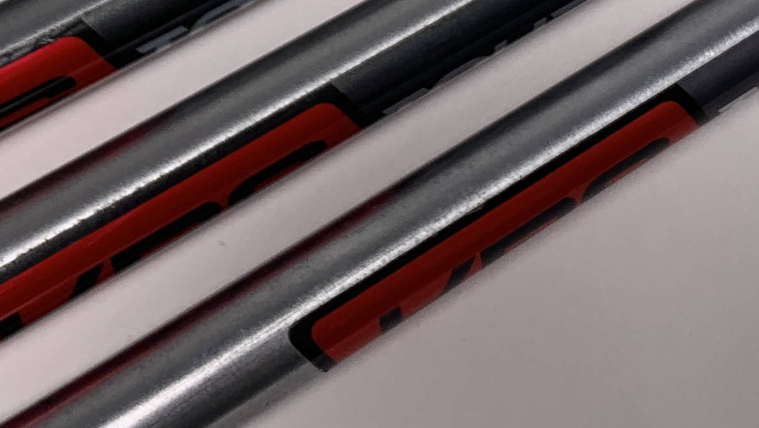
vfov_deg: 11.8
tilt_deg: -67.9
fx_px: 1973
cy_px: -209
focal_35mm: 98
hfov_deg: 21.7
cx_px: 530
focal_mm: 4.25
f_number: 1.8
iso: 25
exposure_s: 1/264
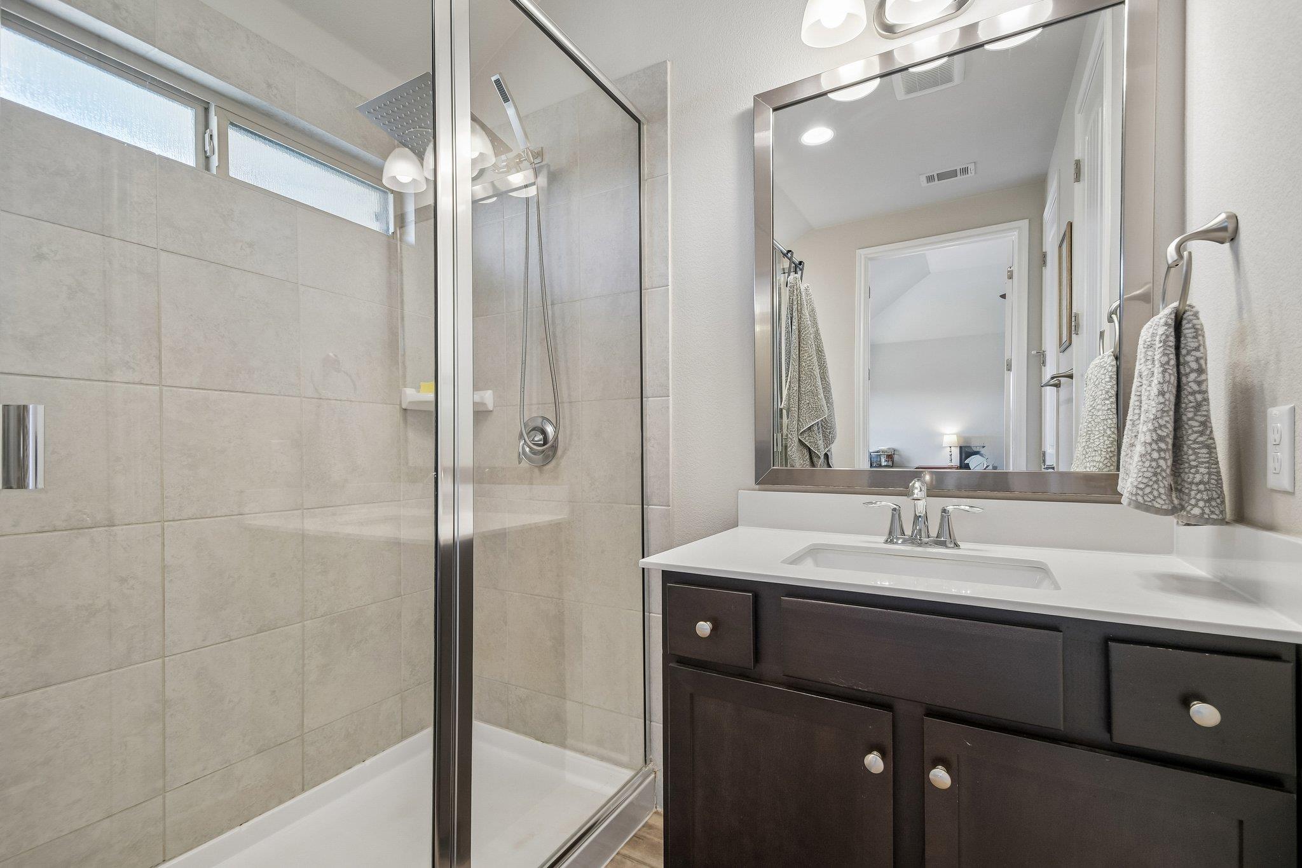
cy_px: 434
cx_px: 651
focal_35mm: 15
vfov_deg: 77.3
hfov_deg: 100.4
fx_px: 542
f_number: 8
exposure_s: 1/13
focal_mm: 10
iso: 400
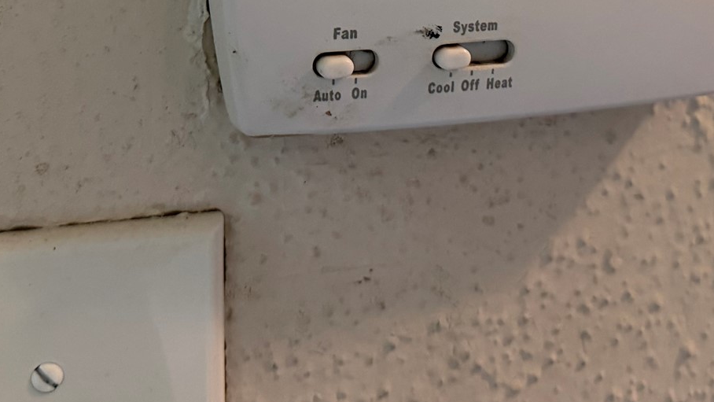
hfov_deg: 35.4
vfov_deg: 18.7
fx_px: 1117
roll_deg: -0.5
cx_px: 406
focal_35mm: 59
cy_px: -140
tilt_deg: -3.3
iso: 400
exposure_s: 1/60
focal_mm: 6.76
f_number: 1.78
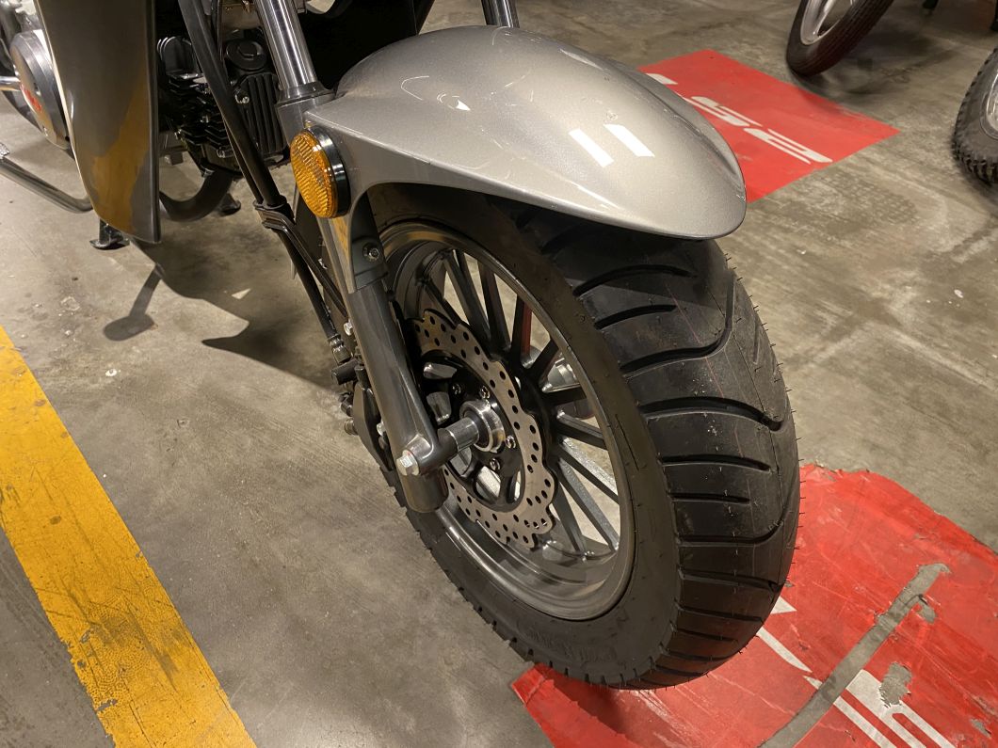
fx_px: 750
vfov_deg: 53.1
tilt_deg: -43.4
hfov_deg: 67.3
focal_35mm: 26
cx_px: 499
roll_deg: -4.9
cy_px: 374
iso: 250
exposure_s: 1/50
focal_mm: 4.25
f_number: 1.8
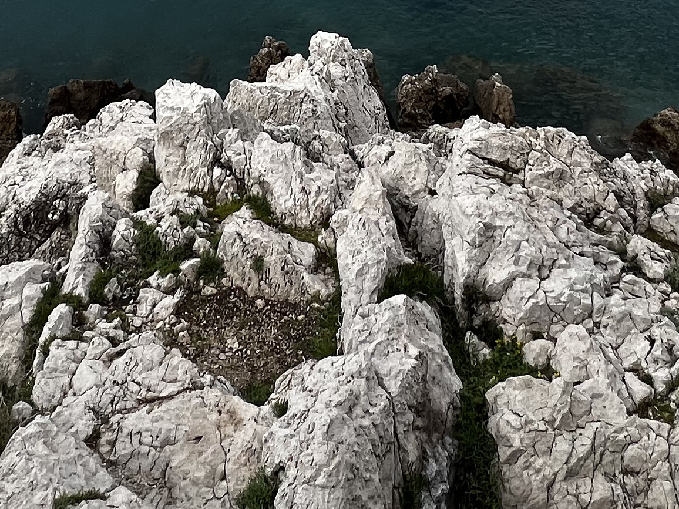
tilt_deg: -1.1
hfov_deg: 42.1
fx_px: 883
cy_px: -339
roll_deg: +1.6
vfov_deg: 22.8
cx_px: 341
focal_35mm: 45
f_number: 1.8
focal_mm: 1.57
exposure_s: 1/673
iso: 32
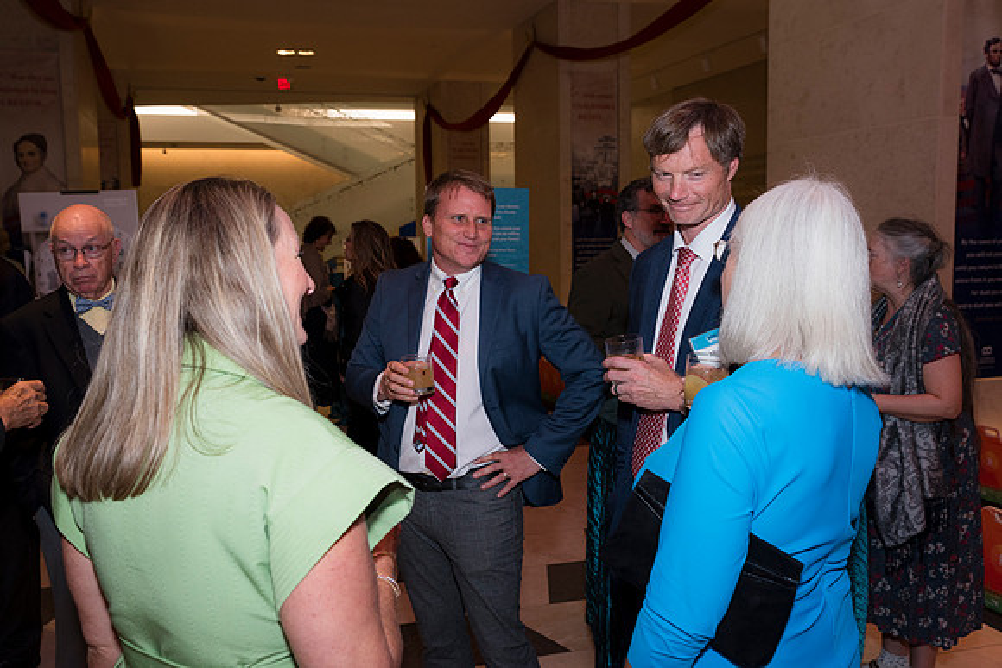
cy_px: 334
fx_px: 891
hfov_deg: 58.7
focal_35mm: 32
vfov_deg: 41.1
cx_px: 501
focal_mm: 32
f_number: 5.6
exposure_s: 1/125
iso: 800
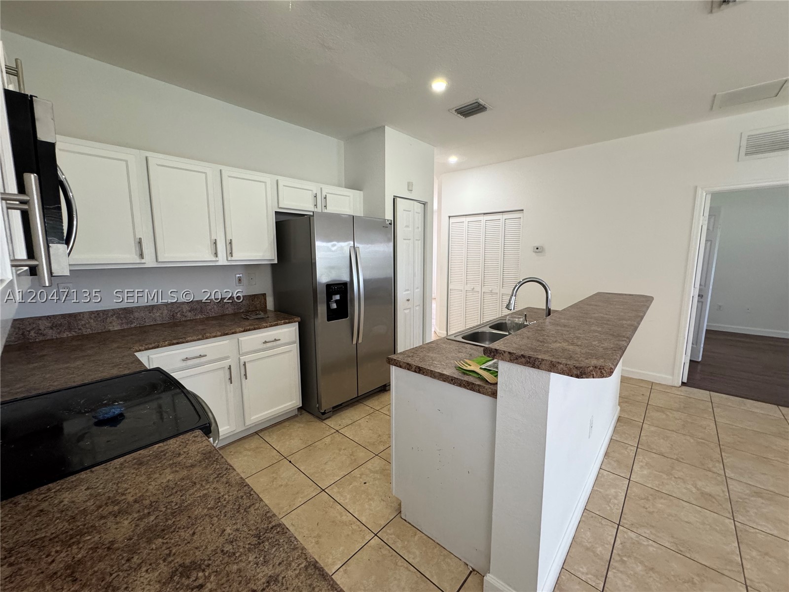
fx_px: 319
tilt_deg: -7.3
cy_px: 296
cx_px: 394
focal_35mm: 14
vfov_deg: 85.7
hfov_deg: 102.1
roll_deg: +0.5
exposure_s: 1/120
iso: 320
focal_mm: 2.22
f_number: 2.2
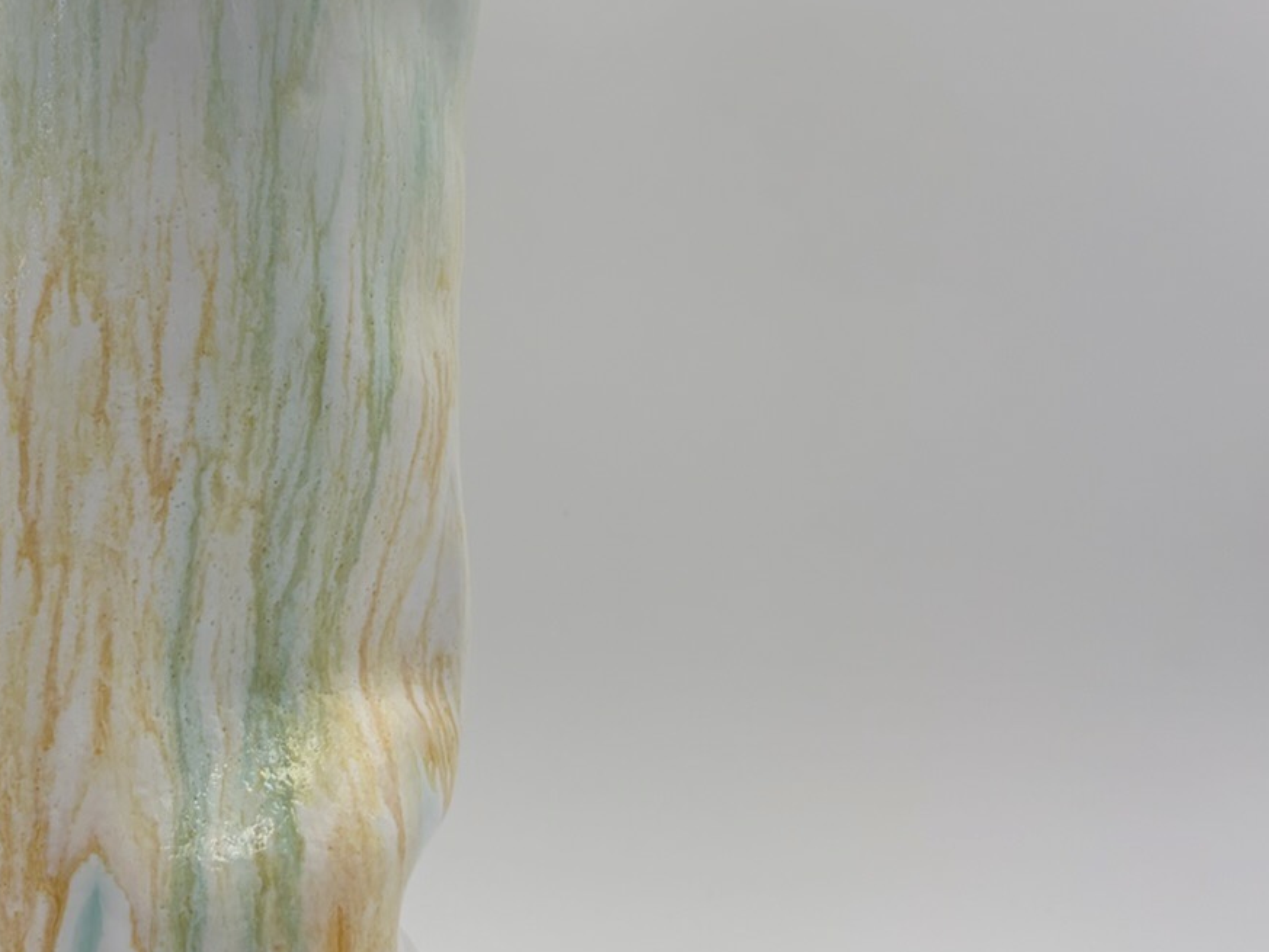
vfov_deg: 23.9
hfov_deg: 30.5
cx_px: 176
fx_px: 2237
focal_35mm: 61
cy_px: 314
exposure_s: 1/227
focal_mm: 5.96
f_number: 1.6
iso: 40
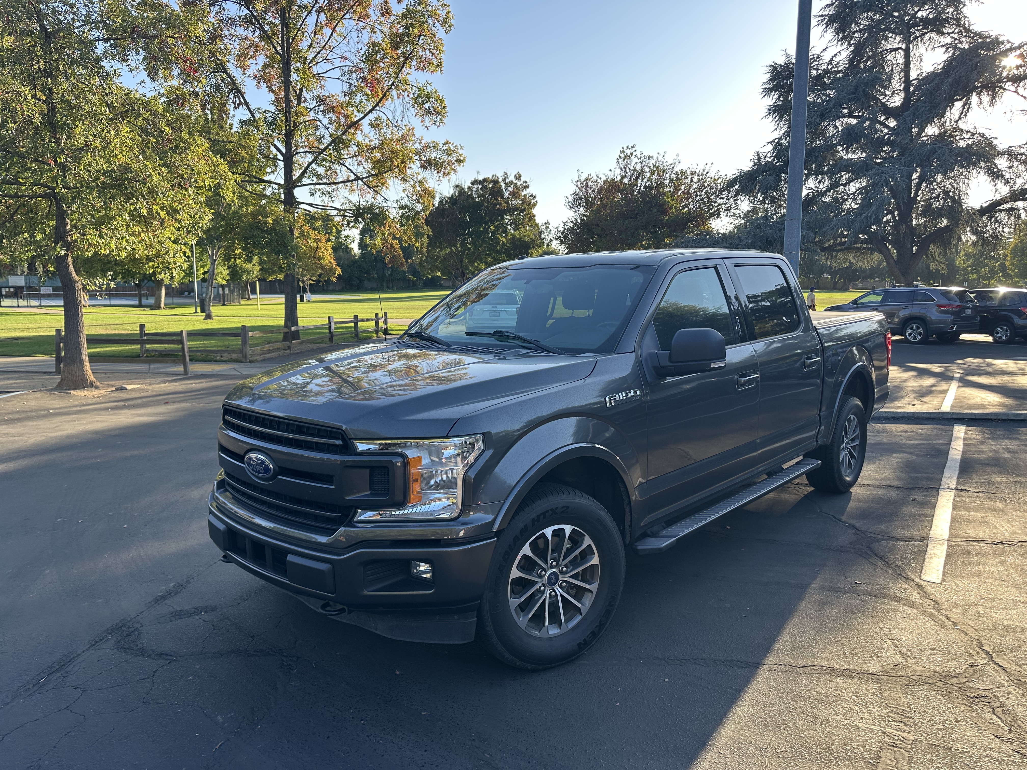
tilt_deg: -8.0
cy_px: 385
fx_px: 712
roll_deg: -0.7
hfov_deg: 71.6
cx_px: 514
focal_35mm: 24
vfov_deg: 56.8
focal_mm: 6.86
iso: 80
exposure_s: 1/879
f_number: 1.78
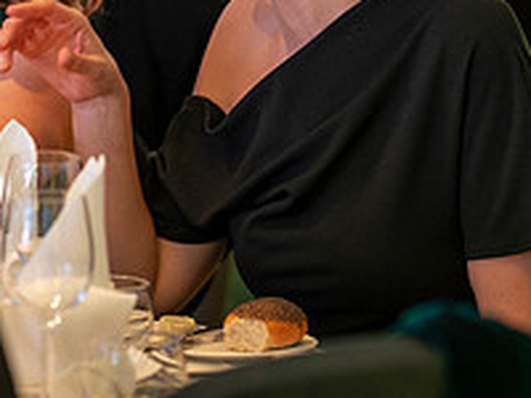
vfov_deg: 4.2
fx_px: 5430
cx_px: 77
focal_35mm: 354
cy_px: 33
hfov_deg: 5.6
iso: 500
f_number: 1.4
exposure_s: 1/160
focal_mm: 85
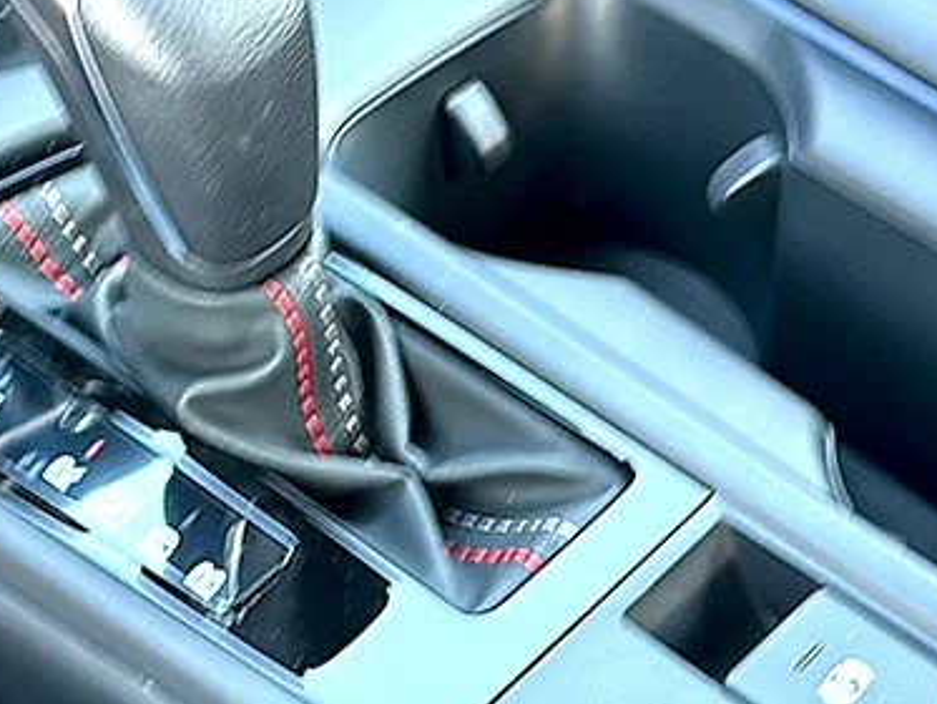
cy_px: 378
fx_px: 2085
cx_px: 480
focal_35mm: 77
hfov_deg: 25.3
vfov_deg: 19.1
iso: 64
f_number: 1.78
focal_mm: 6.86
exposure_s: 1/40
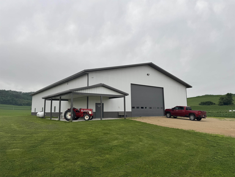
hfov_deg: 71.6
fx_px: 163
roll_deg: +0.3
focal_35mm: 24
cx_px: 118
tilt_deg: +11.2
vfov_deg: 56.8
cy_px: 88
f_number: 1.78
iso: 80
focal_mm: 6.76
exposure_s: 1/700
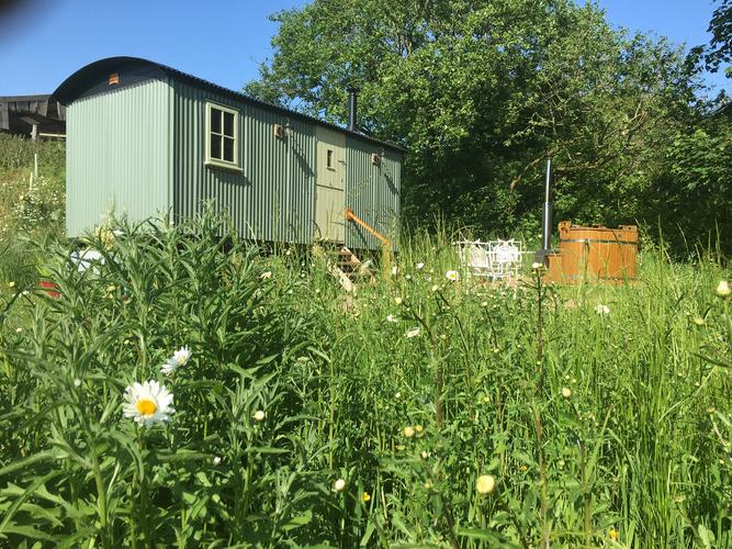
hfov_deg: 61.7
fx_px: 613
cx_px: 366
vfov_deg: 48.2
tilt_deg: +0.1
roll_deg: -0.4
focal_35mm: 29
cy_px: 274
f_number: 2.2
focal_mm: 4.15
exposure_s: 1/974
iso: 25
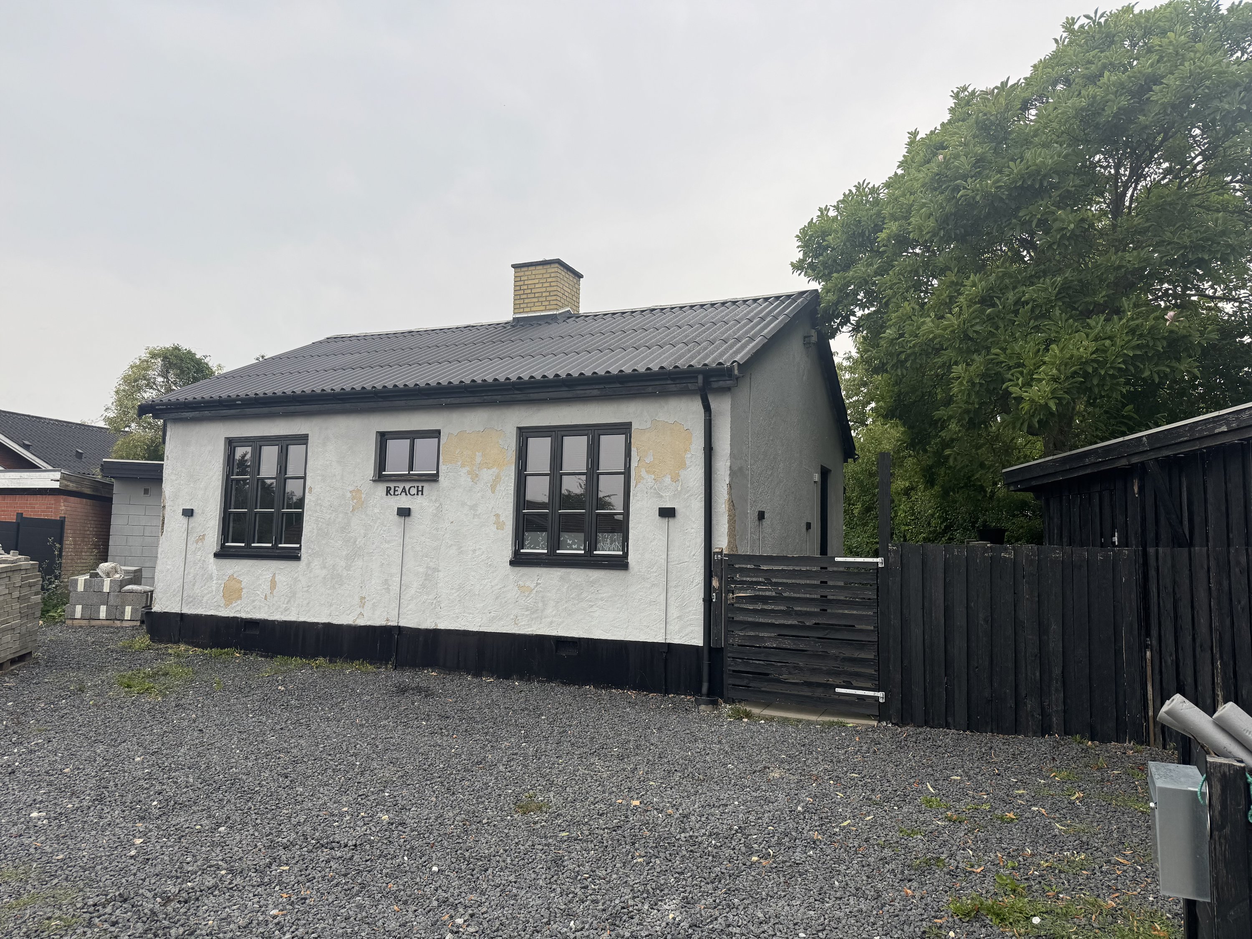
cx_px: 626
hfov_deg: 71.6
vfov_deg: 56.8
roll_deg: -1.4
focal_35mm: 24
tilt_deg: +6.1
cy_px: 470
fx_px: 868
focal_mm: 6.76
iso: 80
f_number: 1.78
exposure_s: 1/700
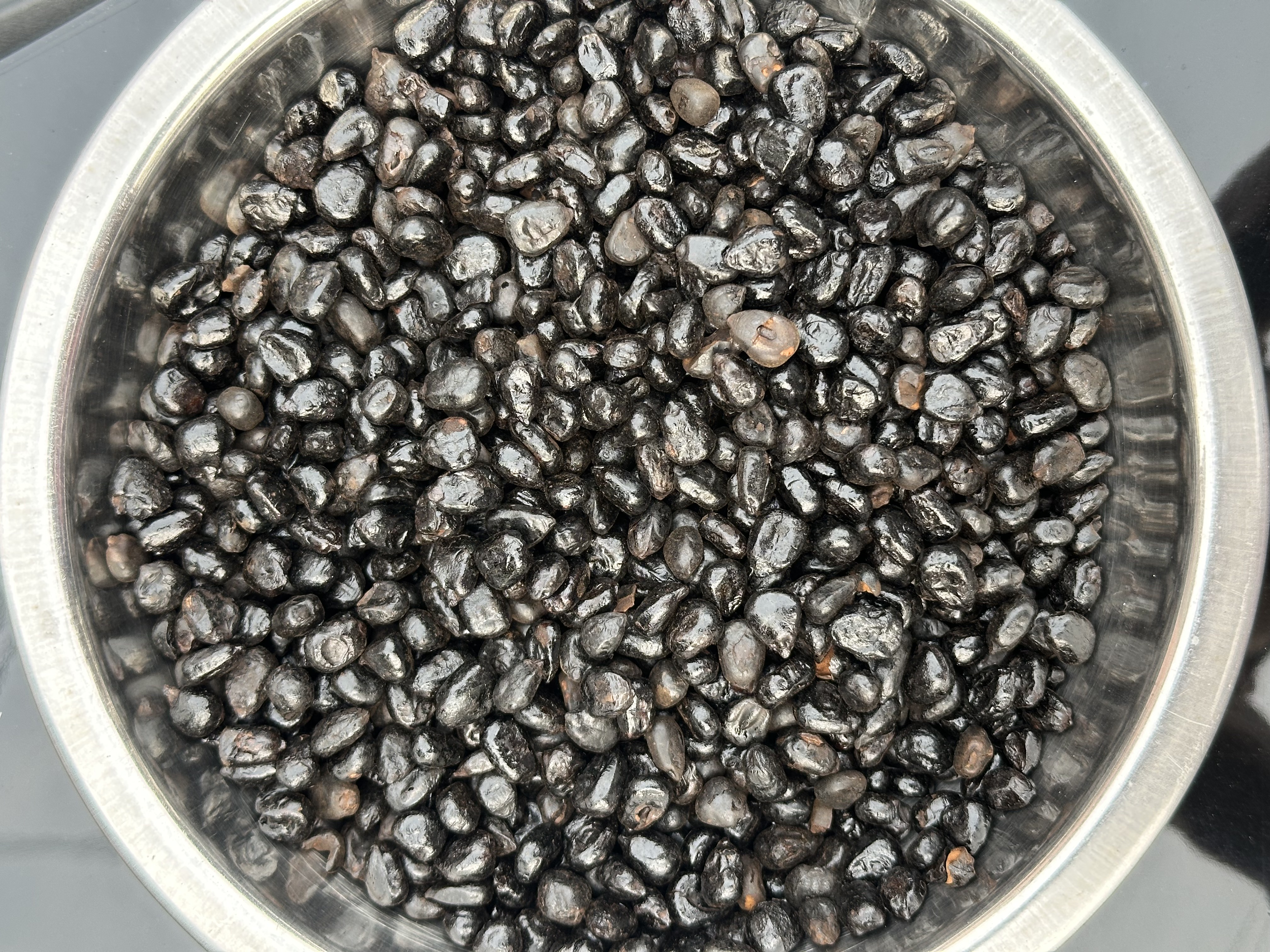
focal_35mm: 48
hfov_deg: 39.7
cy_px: 476
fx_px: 1761
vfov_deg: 30.3
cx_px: 635
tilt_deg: -77.8
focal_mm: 6.86
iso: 80
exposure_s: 1/87
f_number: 1.78
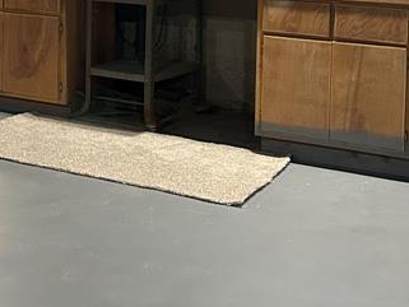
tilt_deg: -5.5
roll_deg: +0.1
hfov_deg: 22.9
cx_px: 29
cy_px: -20
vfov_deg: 17.3
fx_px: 981
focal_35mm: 83
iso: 500
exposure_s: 1/40
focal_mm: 5.7
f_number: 1.5
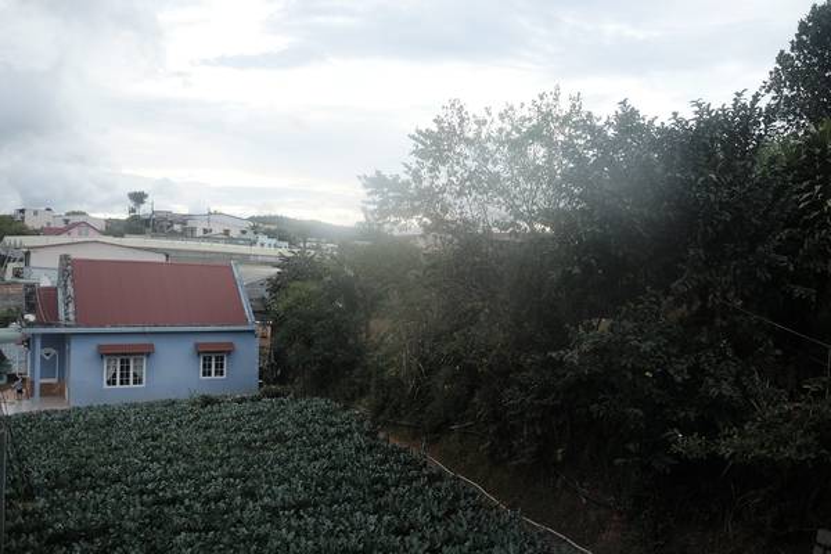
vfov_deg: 37.9
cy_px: 277
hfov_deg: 54.4
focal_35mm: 35
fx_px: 808
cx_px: 416
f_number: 2
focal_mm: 23
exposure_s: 1/1700
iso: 400
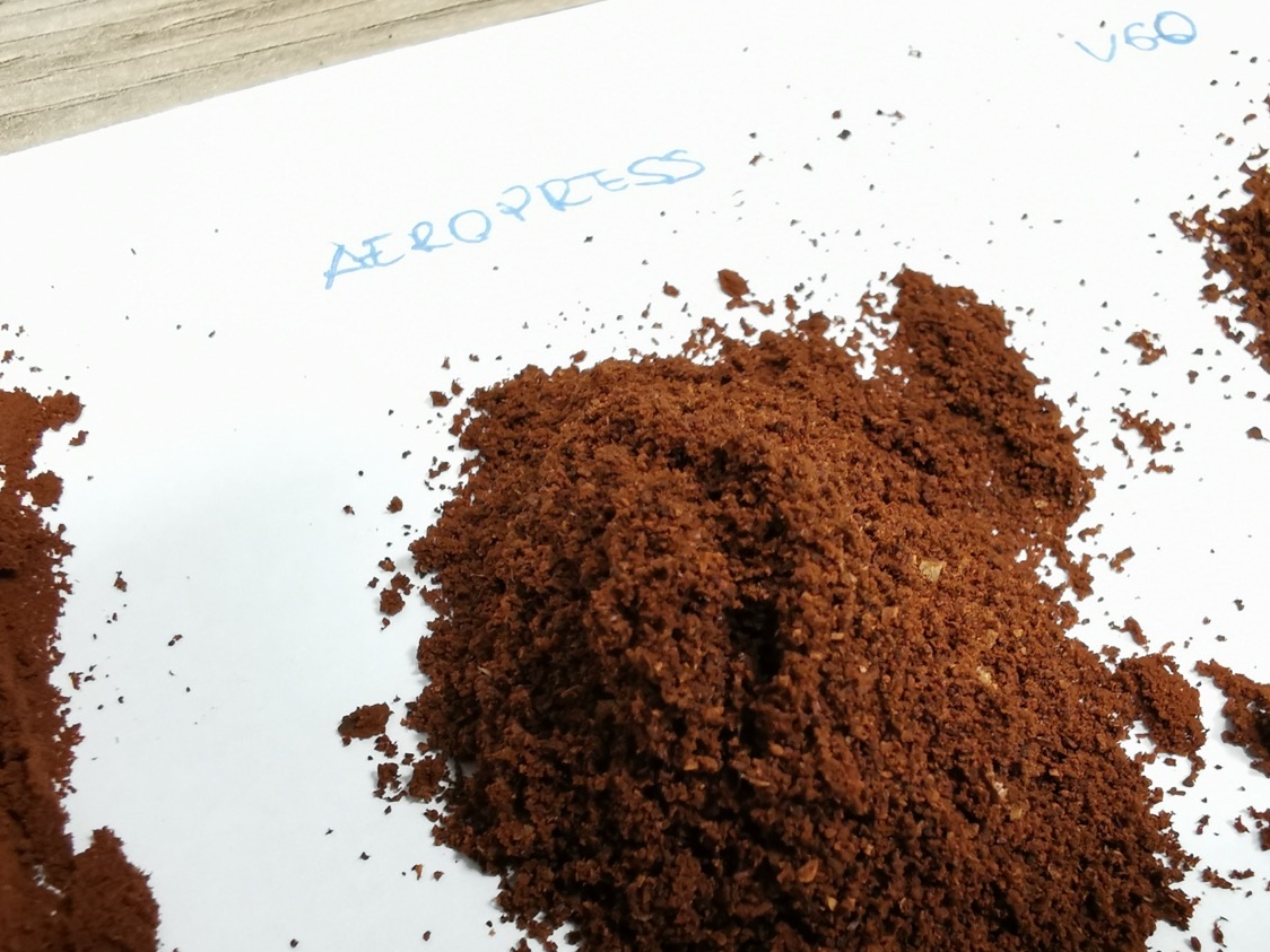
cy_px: 599
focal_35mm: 37
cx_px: 867
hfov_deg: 49.1
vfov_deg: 38.4
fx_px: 1357
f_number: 2.2
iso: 400
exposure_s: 1/25
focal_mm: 2.35
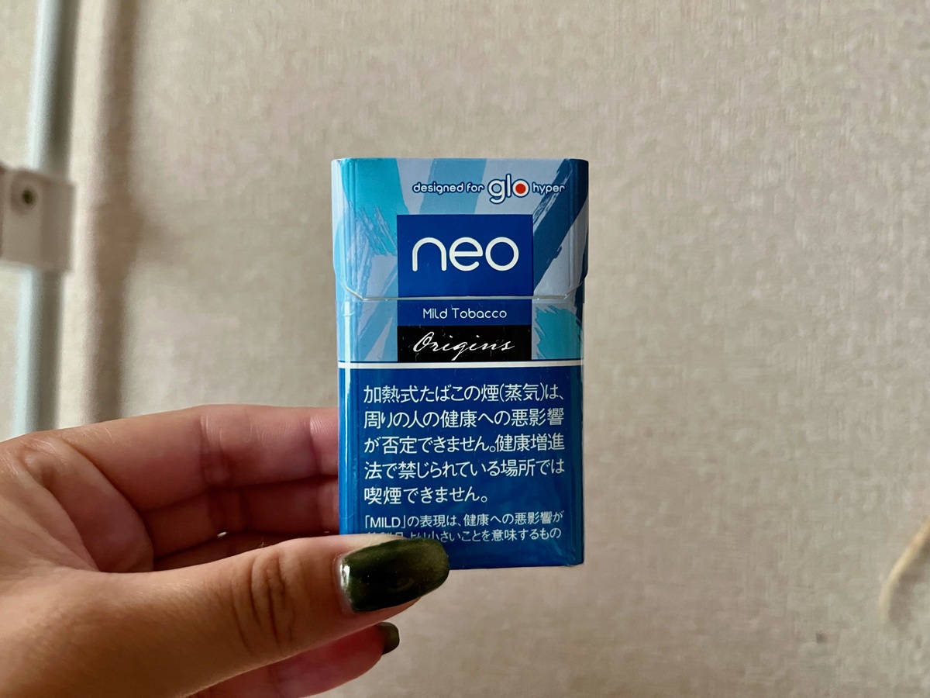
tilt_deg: +0.9
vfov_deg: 53.1
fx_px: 699
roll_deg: -1.8
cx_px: 465
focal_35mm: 26
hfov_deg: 67.3
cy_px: 349
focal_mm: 5.1
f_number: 1.6
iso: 500
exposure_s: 1/60
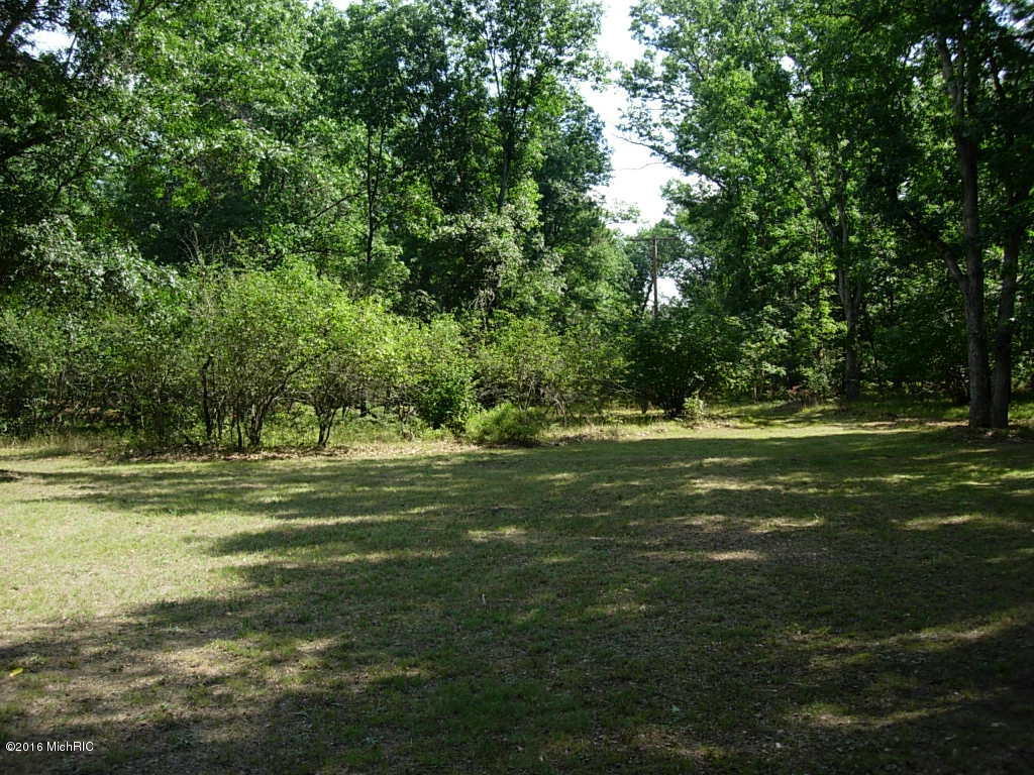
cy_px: 388
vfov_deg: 37.7
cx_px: 517
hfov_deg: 49.0
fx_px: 1135
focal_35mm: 38
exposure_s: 1/456
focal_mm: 7.8
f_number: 2.8
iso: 64
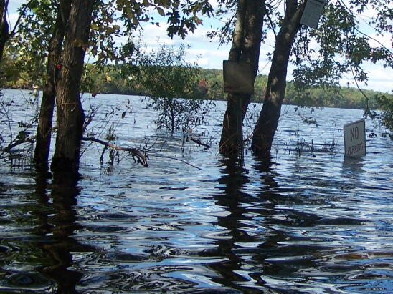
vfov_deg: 20.6
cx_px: 328
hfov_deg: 26.7
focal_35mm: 71
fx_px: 806
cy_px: 94
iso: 80
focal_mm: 6.3
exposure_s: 1/640
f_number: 2.8
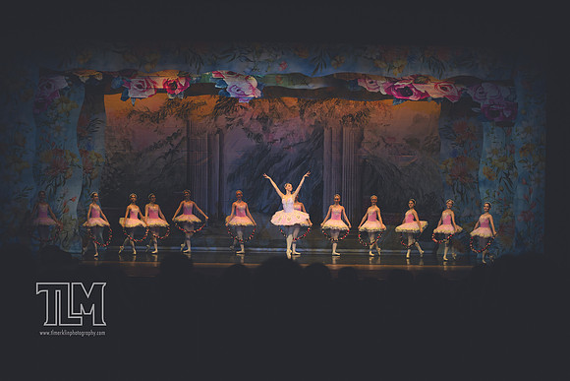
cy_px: 190
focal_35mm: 70
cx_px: 285
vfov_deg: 19.5
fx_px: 1109
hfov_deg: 28.8
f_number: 2.8
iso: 800
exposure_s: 1/500
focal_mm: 70
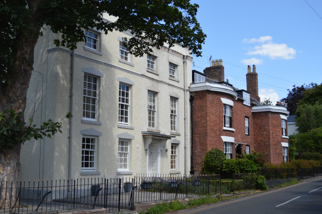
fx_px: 402
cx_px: 161
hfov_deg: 43.6
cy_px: 107
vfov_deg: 29.8
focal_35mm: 45
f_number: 6.3
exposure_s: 1/250
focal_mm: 30
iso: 100
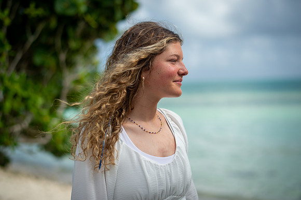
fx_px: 485
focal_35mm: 58
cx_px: 150
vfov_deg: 23.4
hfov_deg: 34.5
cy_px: 100
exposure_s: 1/2000
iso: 200
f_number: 2
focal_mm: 58
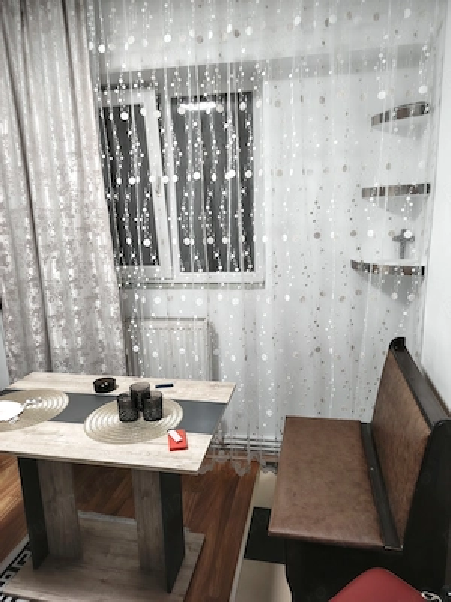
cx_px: 226
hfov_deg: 56.8
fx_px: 417
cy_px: 301
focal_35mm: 24
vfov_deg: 71.6
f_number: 1.75
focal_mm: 5.25
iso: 878
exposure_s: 1/33.3
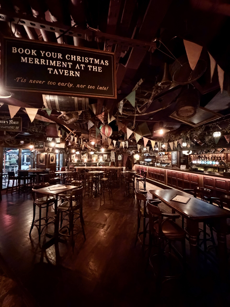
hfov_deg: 85.7
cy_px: 154
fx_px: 124
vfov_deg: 102.1
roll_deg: -0.1
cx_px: 115
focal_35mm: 14
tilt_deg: +1.9
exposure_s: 1/25
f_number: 2.2
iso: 2000
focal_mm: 2.22
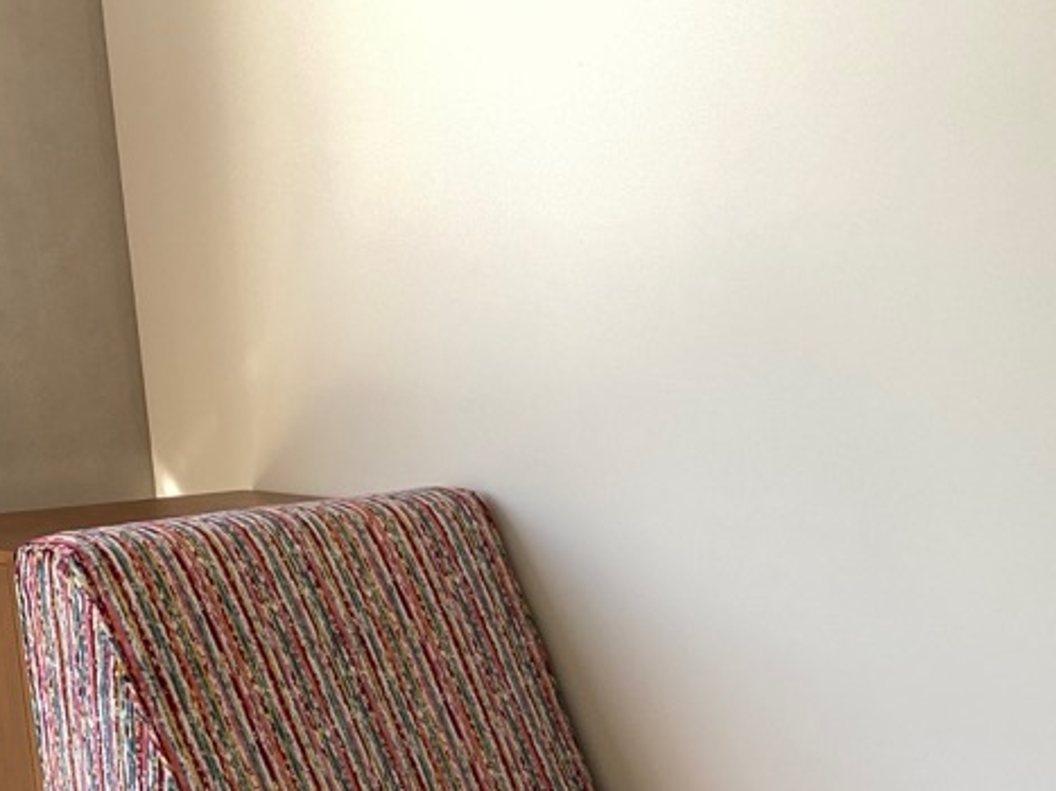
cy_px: 1058
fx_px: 2379
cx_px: 1047
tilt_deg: -19.6
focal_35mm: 78
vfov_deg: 17.6
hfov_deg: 24.0
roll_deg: +0.1
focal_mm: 4.25
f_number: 1.8
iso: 80
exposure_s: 1/120
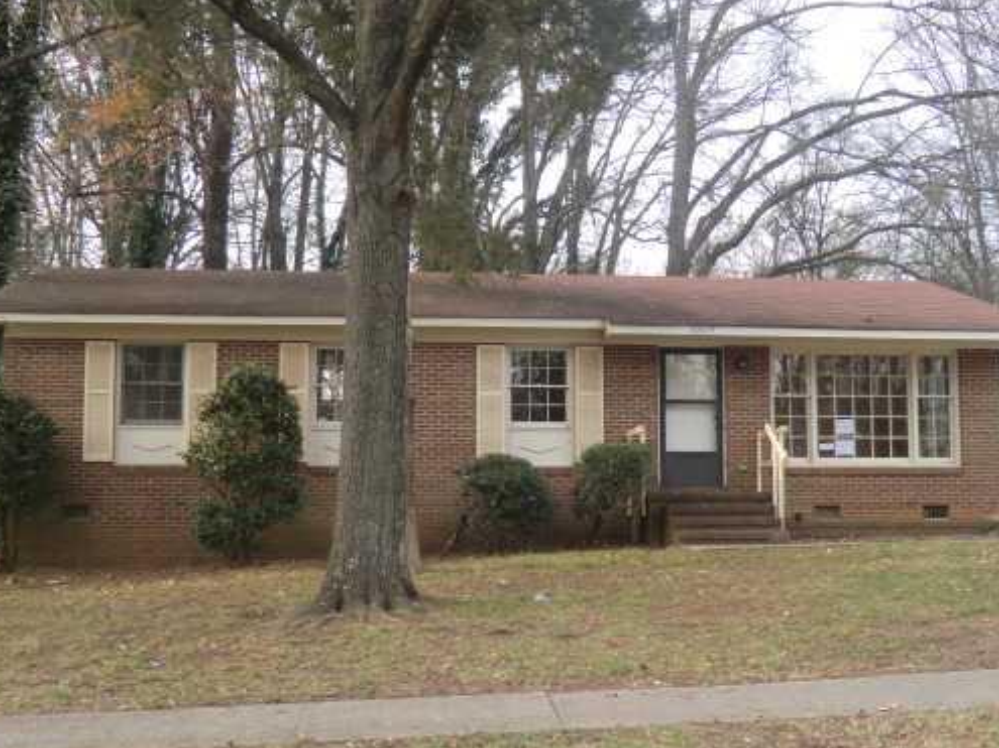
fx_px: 1270
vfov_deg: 32.8
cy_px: 411
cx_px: 521
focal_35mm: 44
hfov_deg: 42.9
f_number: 3.6
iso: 100
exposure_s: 1/60
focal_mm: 6.1
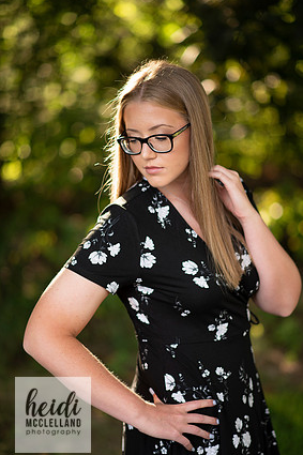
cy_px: 226
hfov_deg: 15.2
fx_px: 1137
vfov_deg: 22.6
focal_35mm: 90
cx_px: 160
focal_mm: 85
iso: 125
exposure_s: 1/250
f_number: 1.8
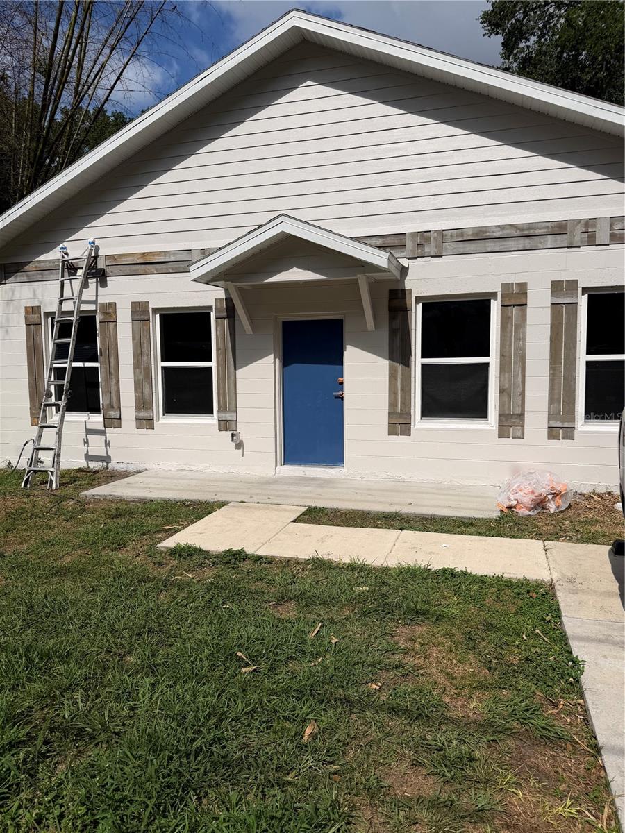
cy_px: 416
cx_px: 312
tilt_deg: -6.7
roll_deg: +1.7
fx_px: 578
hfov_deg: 56.8
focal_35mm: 24
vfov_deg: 71.6
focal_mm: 6.76
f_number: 1.78
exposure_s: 1/14286
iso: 80
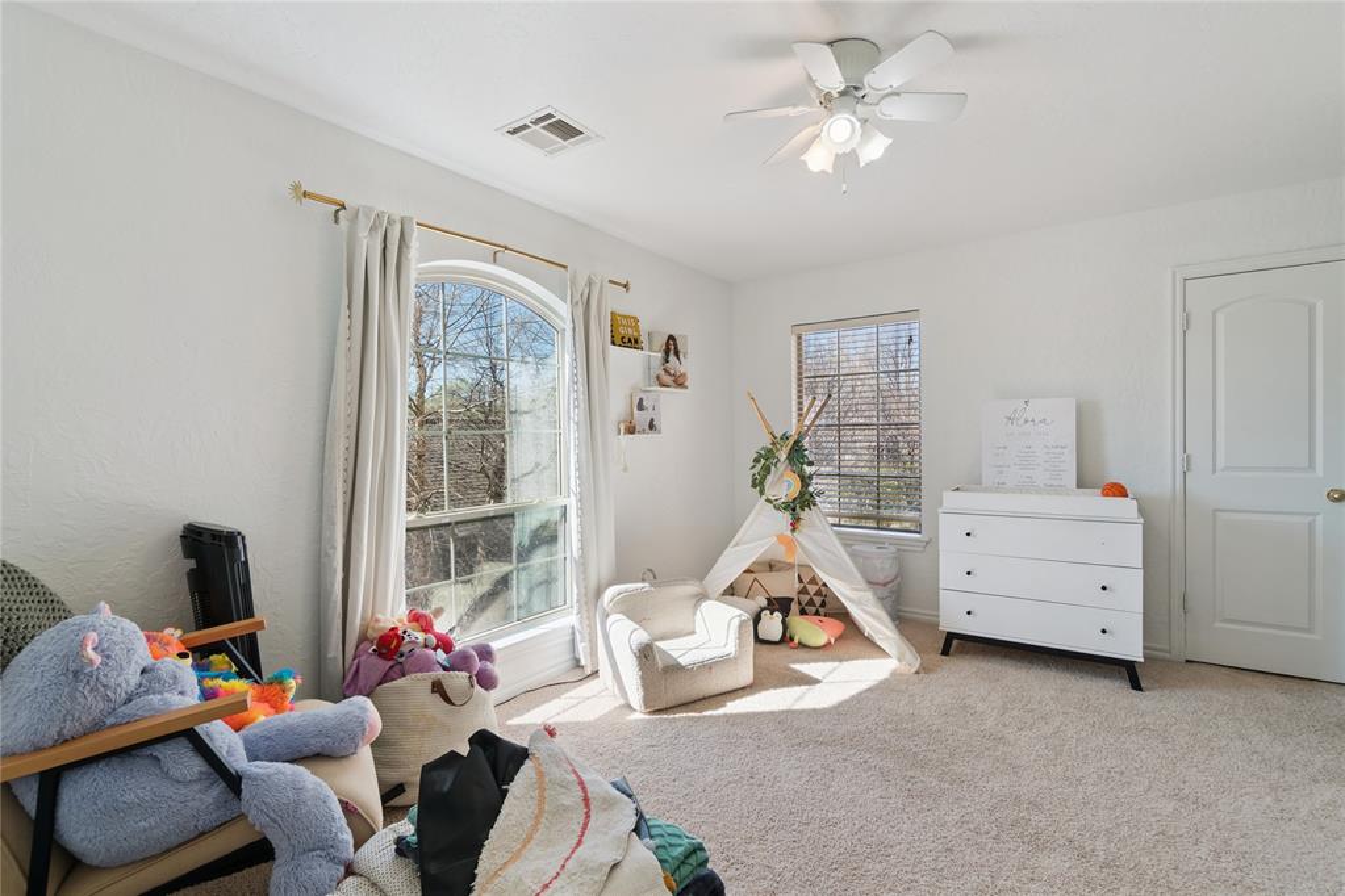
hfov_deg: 100.4
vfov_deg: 77.3
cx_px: 672
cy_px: 448
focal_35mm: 15
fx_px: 560
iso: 200
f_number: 6.3
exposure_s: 1/125
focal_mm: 10
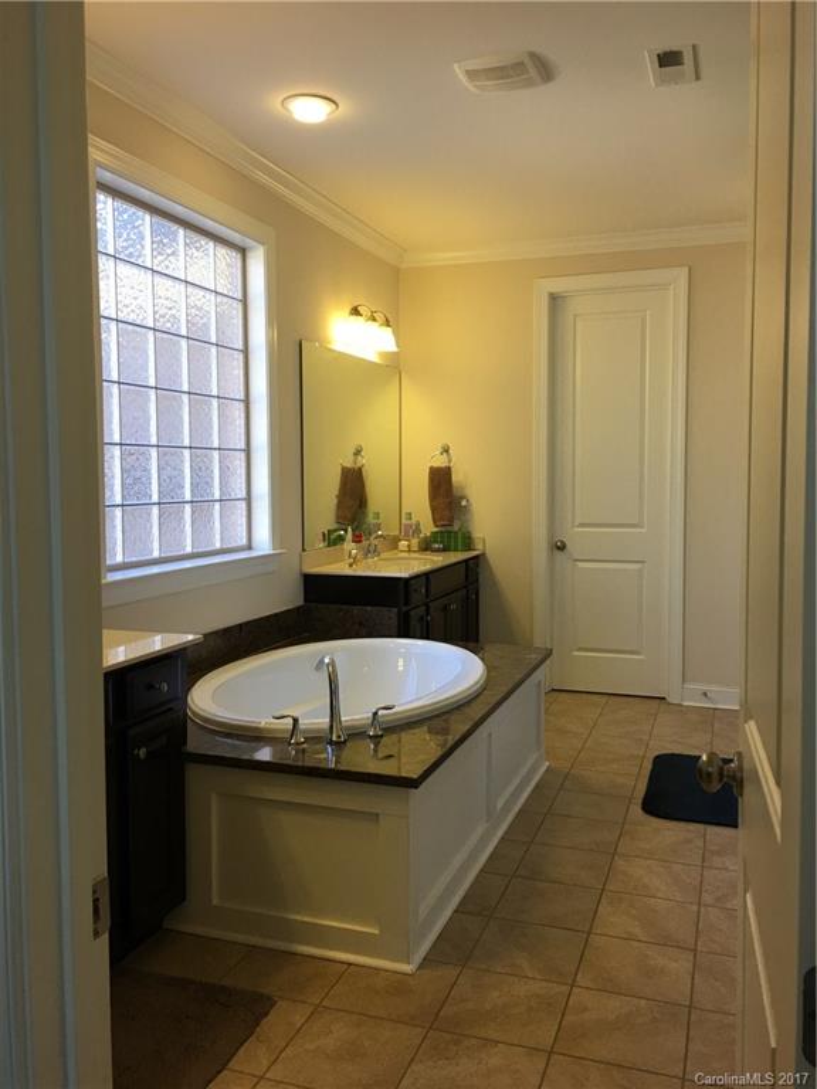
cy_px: 544
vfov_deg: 61.7
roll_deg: +0.6
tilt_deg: -5.5
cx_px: 408
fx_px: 913
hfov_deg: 48.2
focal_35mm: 29
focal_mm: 4.15
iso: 25
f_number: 2.2
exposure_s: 1/30
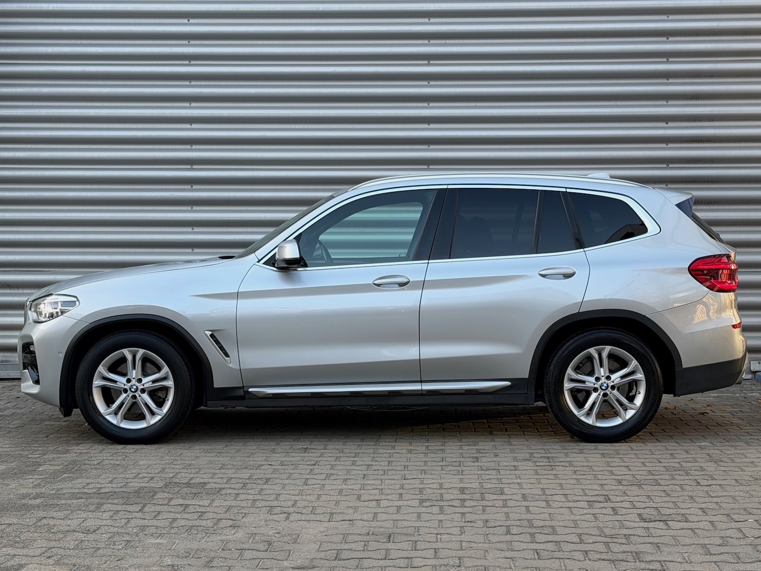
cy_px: 286
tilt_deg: -2.9
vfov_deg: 30.3
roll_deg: +0.3
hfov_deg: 39.7
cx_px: 380
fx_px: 1055
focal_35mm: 48
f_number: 1.78
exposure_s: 1/261
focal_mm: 6.76
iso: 64
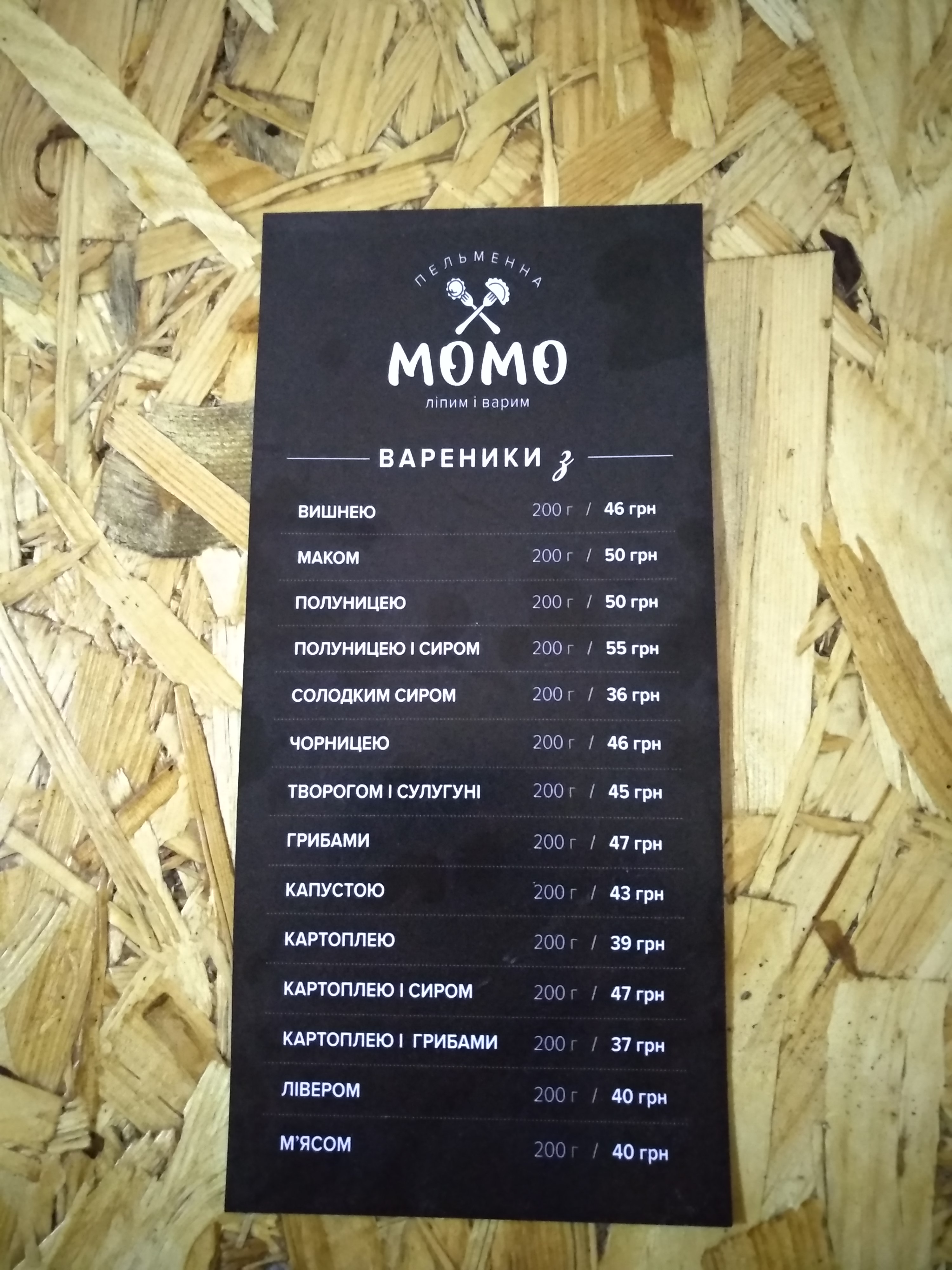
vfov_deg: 76.4
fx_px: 807
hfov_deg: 61.1
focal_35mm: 22
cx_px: 476
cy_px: 635
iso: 6400
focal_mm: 3.81
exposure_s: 1/17
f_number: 2.2
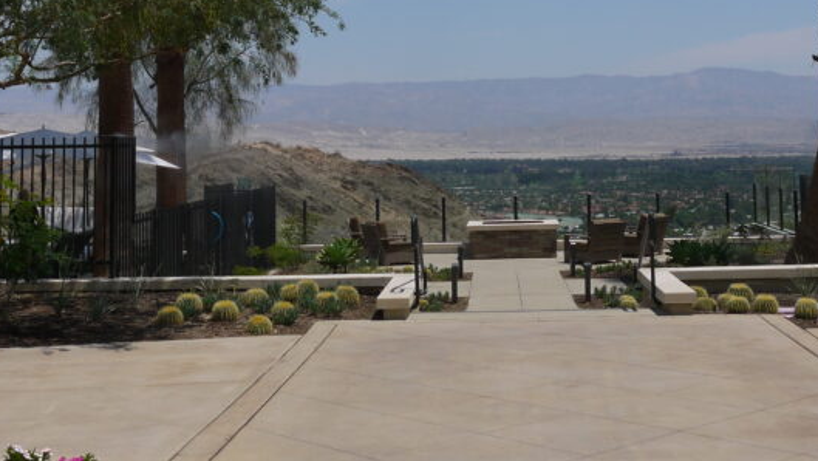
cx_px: 504
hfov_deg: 35.3
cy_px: -9
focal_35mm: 59
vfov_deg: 19.7
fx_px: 1280
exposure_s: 1/640
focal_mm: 14
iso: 160
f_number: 9
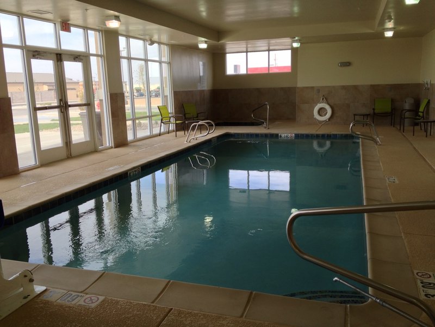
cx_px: 218
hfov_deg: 52.6
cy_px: 164
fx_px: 440
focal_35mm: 35
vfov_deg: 40.7
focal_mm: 4.28
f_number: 2.4
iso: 50
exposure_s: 1/139
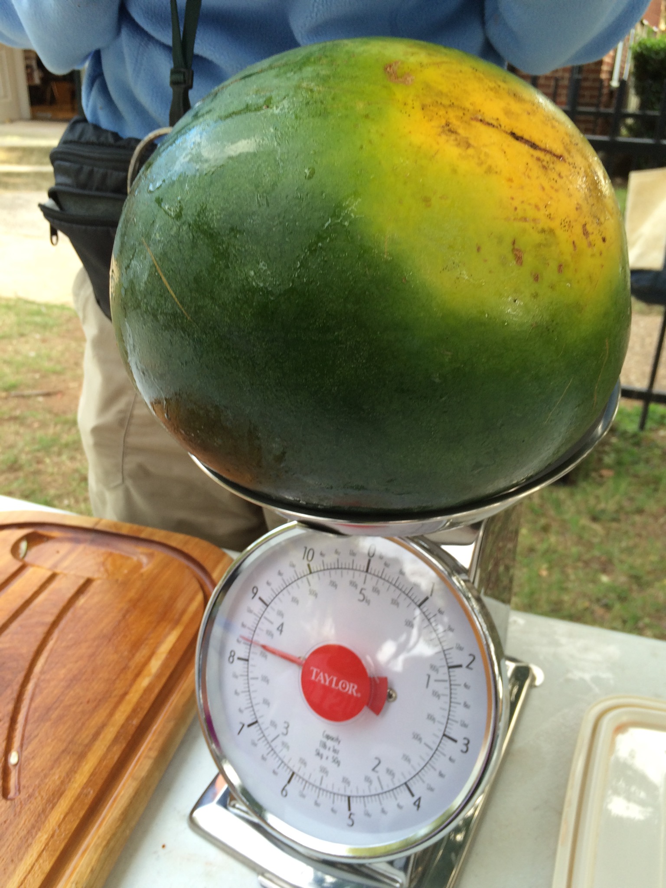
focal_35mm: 29
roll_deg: -2.5
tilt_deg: -25.5
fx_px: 744
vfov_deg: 61.7
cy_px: 444
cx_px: 333
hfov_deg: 48.2
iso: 40
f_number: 2.2
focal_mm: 4.15
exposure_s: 1/60
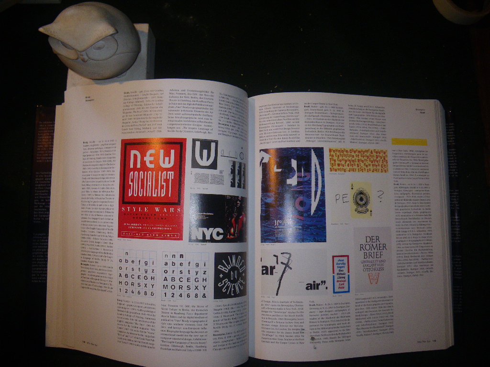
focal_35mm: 28
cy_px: 184
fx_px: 396
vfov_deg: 49.7
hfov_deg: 63.4
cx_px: 245
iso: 160
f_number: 3.5
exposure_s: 1/50
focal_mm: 5
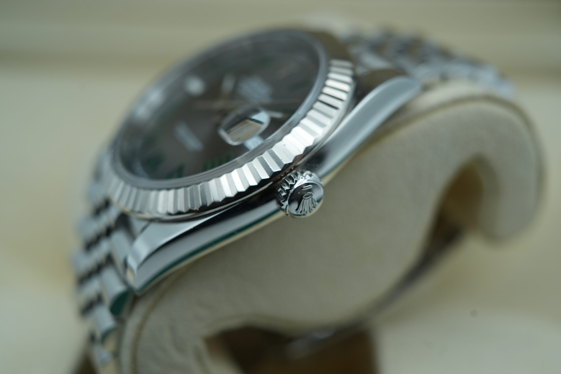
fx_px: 545
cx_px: 280
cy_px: 187
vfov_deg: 37.9
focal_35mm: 35
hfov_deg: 54.4
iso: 400
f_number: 5
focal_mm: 35
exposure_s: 1/250
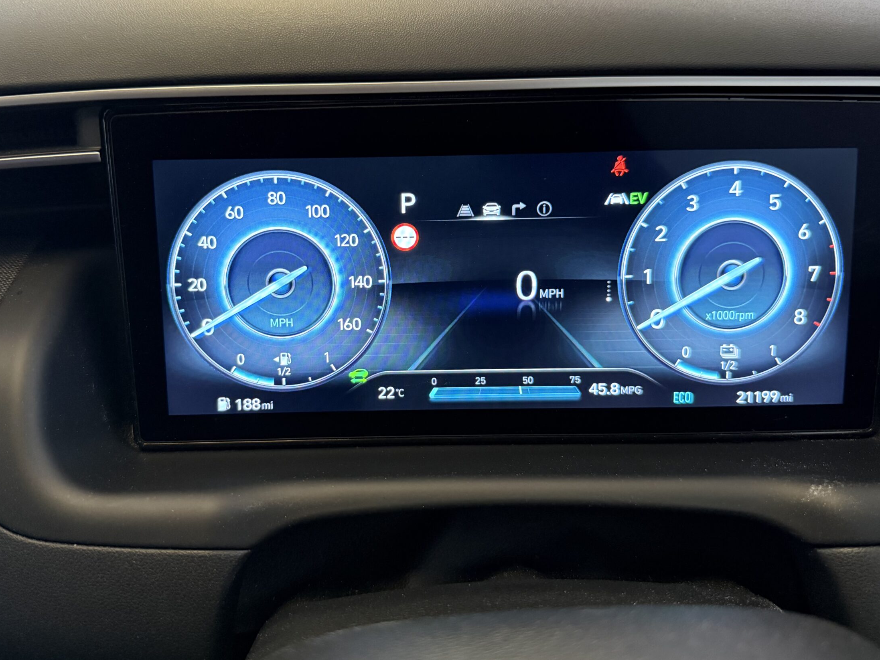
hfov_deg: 63.4
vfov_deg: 49.7
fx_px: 712
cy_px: 292
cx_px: 406
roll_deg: +1.5
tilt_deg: -24.1
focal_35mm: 28
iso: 800
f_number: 1.78
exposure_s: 1/60
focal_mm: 6.76
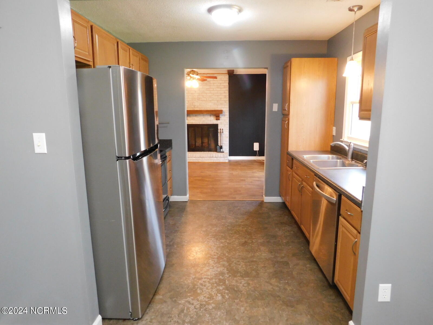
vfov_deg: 58.9
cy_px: 162
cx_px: 216
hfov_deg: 73.9
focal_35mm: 23
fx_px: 288
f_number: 3
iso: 400
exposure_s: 1/20
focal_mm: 4
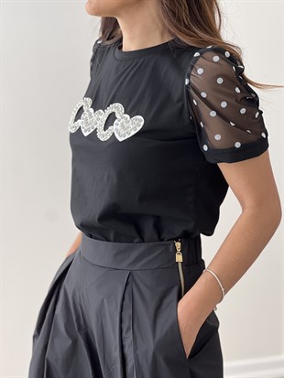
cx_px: 142
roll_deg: +0.9
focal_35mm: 77
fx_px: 842
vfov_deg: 25.3
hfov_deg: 19.1
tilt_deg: -12.0
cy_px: 189
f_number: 2.8
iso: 80
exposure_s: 1/121
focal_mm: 9
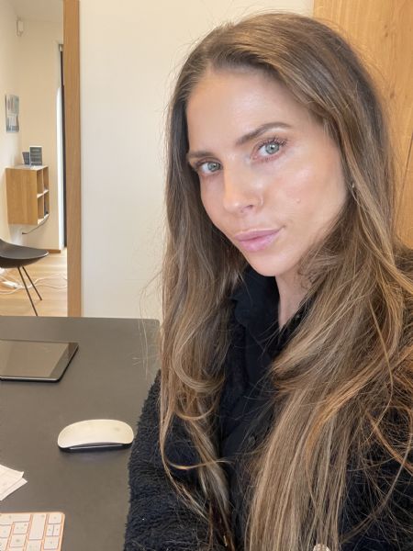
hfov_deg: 46.8
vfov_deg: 60.0
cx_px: 206
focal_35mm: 30
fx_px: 477
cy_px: 276
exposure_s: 1/50
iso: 160
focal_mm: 2.71
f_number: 2.2
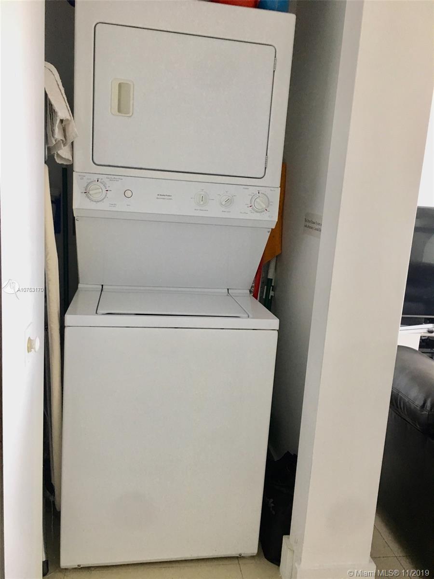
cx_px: 217
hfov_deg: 48.2
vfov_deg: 61.7
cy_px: 290
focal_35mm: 29
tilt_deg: -10.5
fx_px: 485
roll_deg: -4.3
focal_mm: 4.15
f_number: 2.2
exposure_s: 1/17
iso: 50
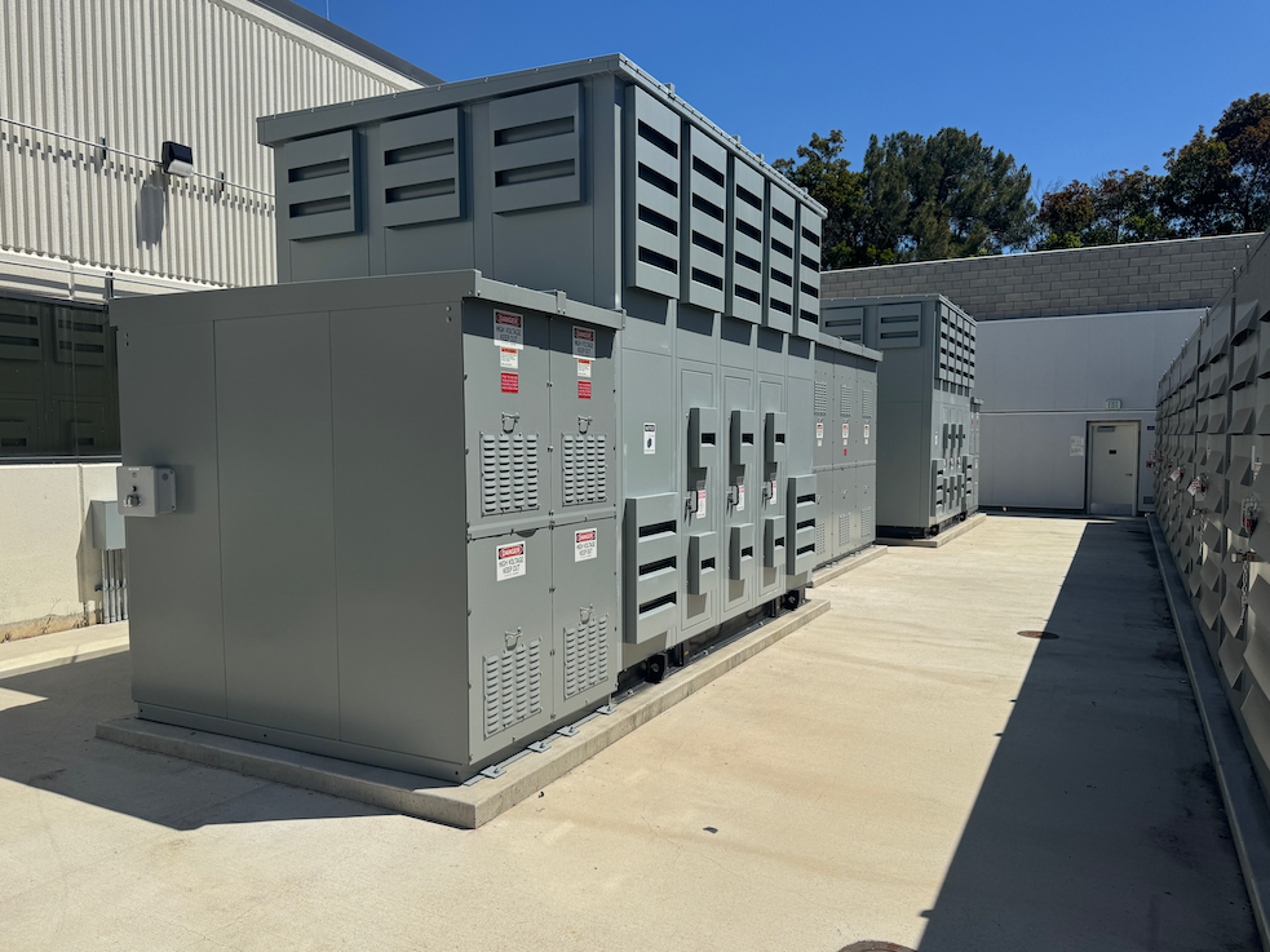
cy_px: 492
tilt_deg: -5.1
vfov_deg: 54.9
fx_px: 917
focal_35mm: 25
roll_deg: +0.6
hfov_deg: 69.4
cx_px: 618
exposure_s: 1/9009
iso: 80
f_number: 1.78
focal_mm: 6.76
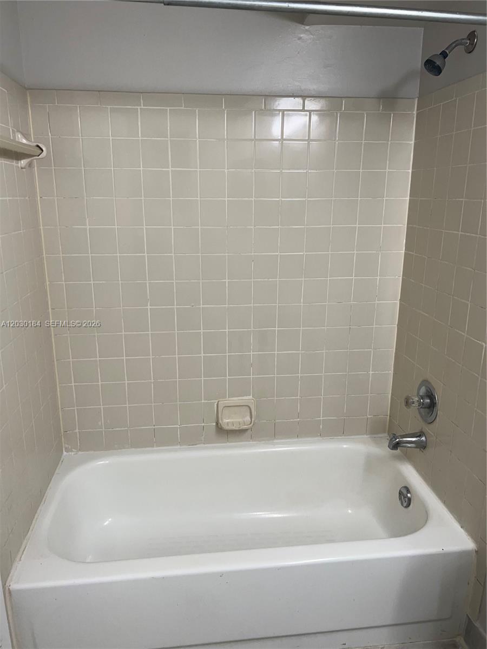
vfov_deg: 67.3
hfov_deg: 53.1
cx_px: 244
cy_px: 324
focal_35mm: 26
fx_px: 488
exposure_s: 1/120
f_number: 1.5
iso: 80
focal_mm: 5.7
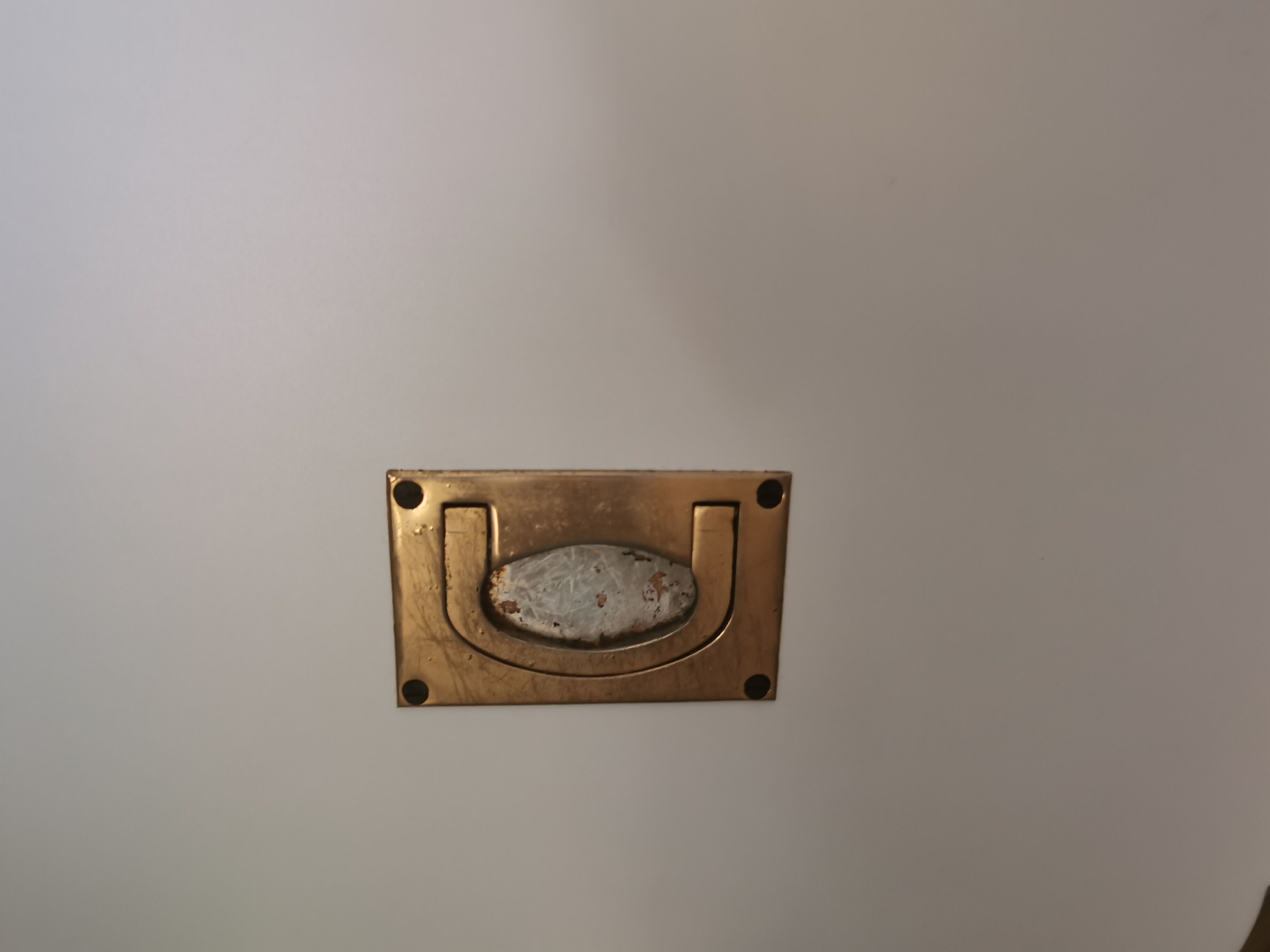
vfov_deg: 45.4
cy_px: 476
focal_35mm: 31
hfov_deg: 58.4
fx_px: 1137
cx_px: 635
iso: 125
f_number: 1.6
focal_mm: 5.56
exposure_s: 1/50
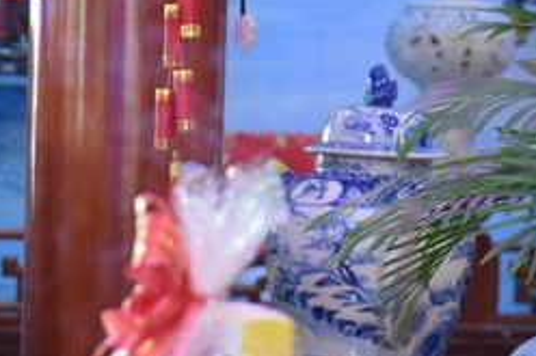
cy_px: 252
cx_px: -41
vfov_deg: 4.4
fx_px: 4687
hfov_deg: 6.5
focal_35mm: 315
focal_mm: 120
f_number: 4
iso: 5000
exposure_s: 1/125
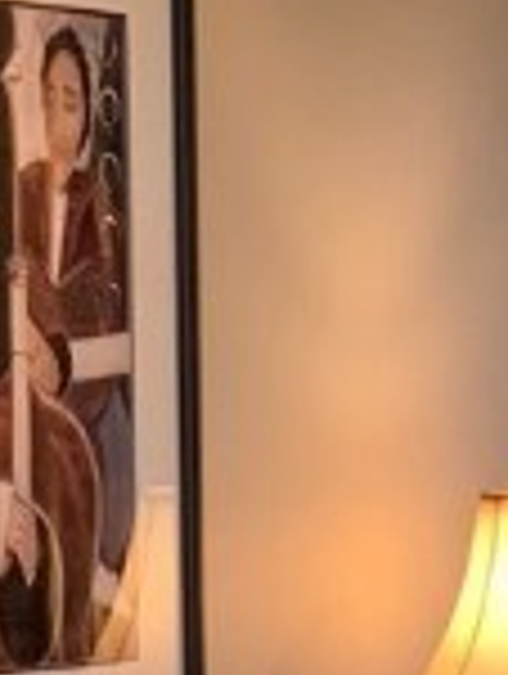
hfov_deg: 5.5
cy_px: 878
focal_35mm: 266
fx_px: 5190
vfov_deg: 7.4
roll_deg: +1.4
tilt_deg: -7.0
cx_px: 841
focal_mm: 6
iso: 40
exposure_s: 1/61
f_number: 2.4
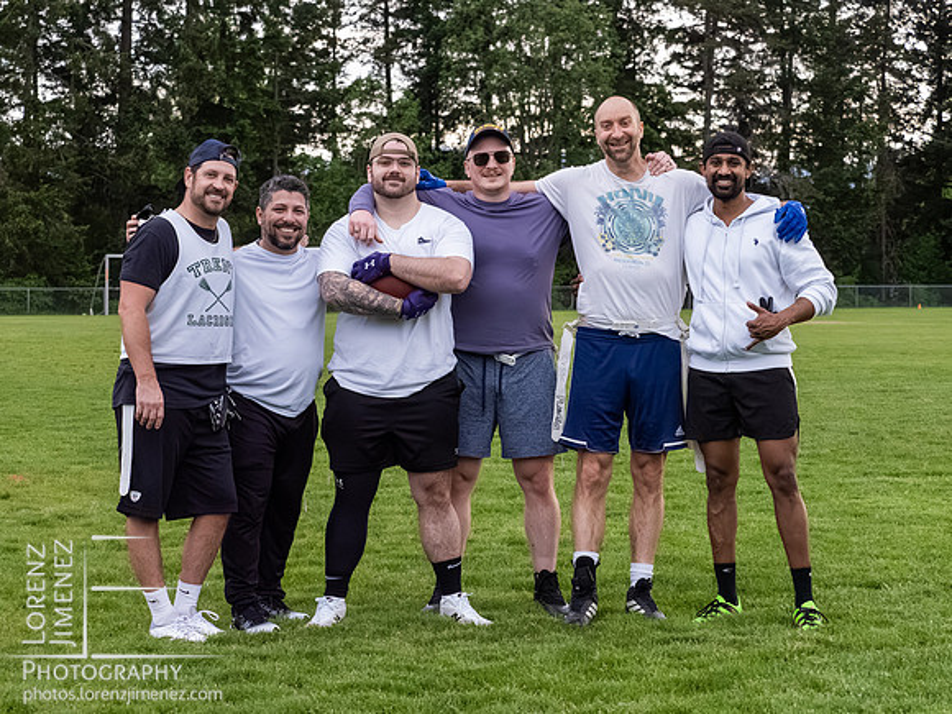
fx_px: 2298
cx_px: 455
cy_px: 341
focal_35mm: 84
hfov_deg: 23.4
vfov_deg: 17.7
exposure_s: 1/1250
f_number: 4.5
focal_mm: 40
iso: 6400
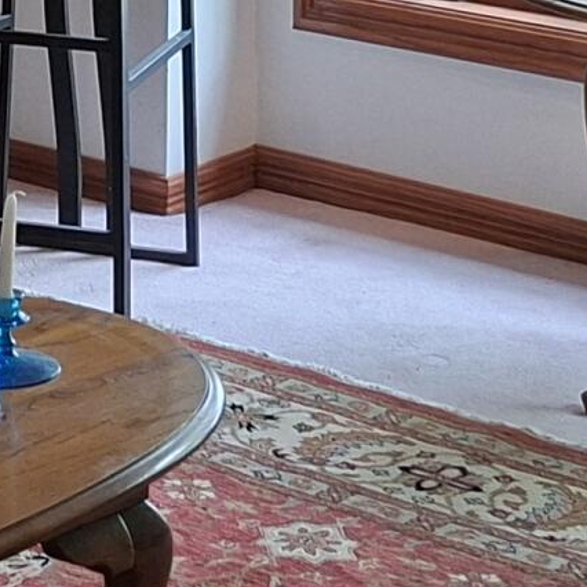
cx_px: -22
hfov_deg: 12.1
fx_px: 2743
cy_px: -390
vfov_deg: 11.5
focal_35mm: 143
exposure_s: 1/120
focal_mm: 5.54
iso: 160
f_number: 1.8
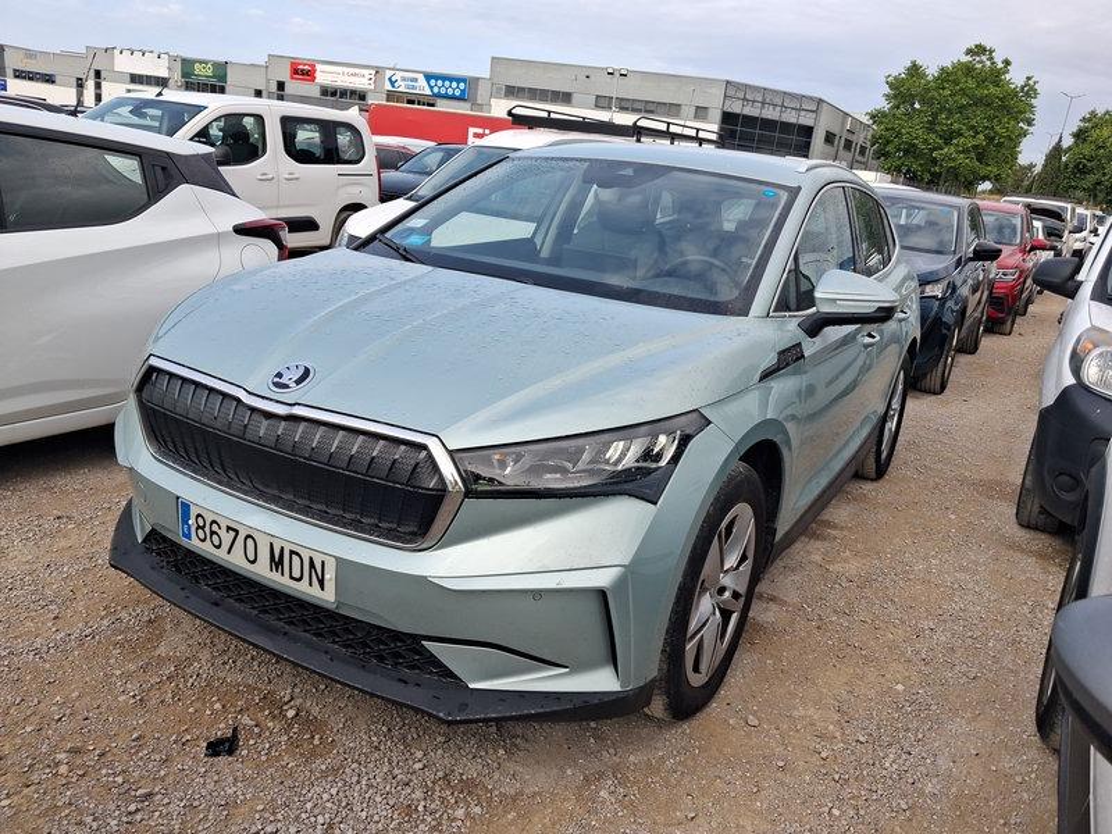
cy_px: 417
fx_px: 867
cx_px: 556
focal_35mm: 27
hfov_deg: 65.3
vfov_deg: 51.4
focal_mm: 4
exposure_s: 1/274
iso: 20
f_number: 1.8
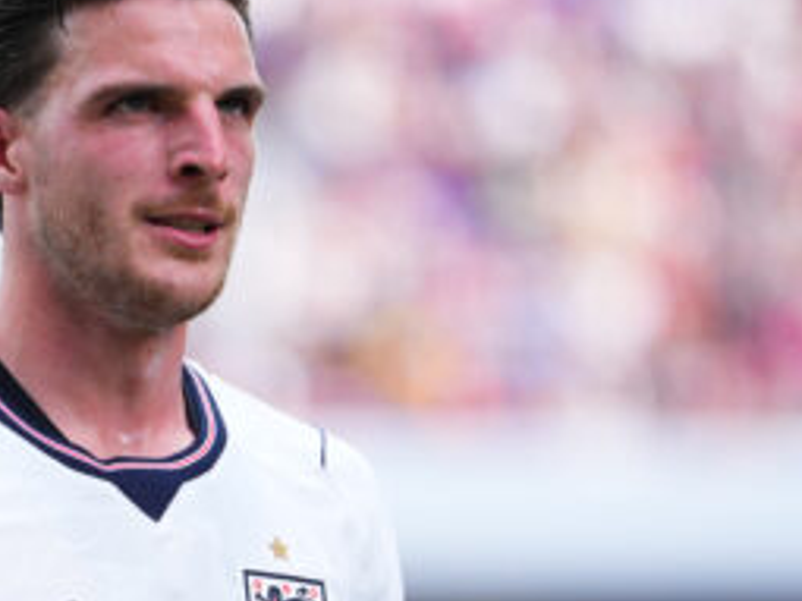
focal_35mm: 591
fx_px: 13686
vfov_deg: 2.5
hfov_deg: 3.4
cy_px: 503
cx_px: 110
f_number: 2
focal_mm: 150
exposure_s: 1/3200
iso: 400
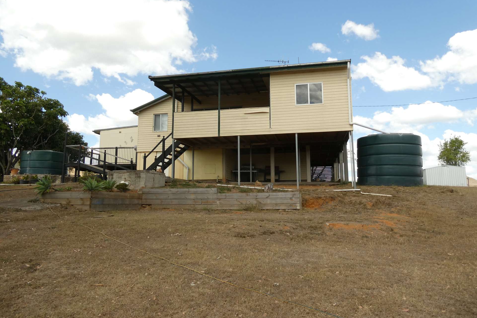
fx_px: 331
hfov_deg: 71.5
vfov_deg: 51.3
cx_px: 238
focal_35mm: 25
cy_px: 153
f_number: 3.3
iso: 80
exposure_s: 1/640
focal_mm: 4.3
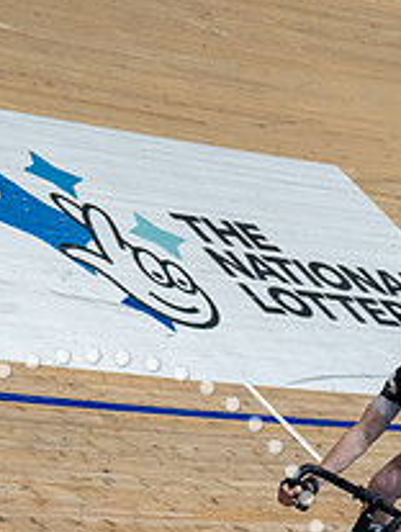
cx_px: 491
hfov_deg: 7.1
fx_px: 3187
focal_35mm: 207
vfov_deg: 9.5
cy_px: 459
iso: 3200
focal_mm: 77
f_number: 2.8
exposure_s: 1/1000
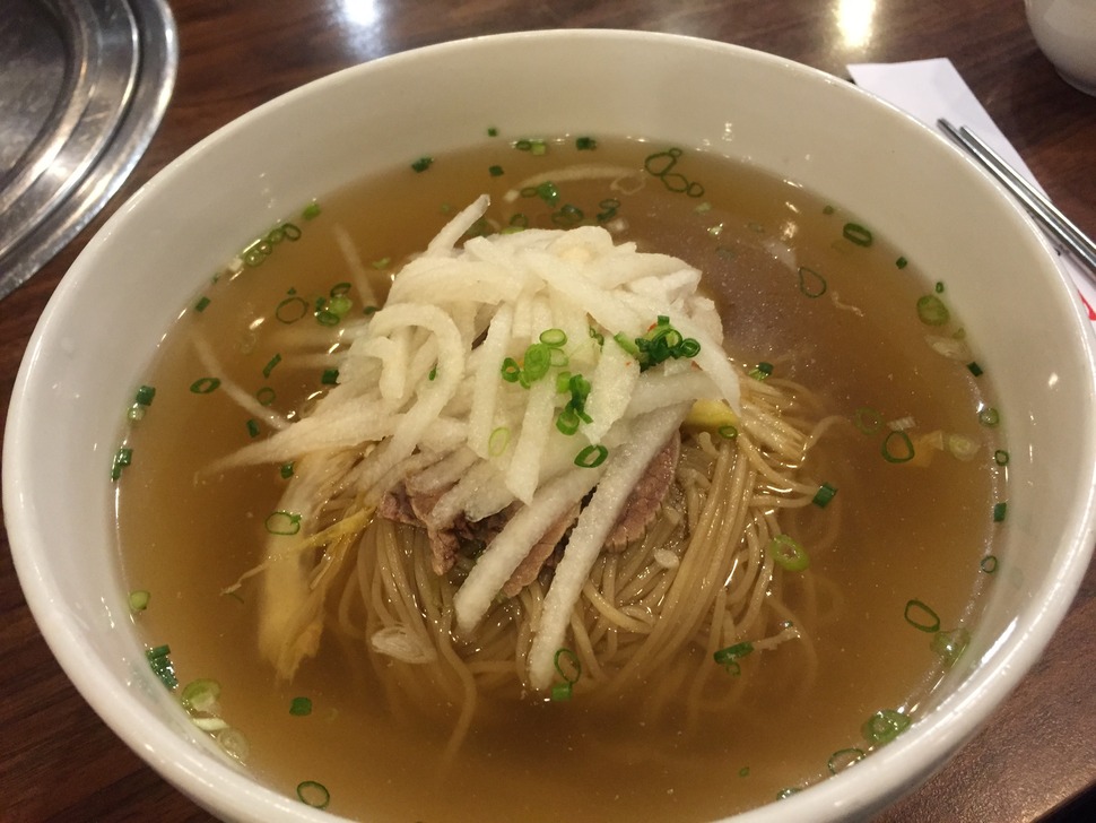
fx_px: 918
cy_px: 412
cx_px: 548
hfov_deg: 61.6
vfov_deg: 48.2
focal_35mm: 29
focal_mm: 4.15
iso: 200
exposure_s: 1/30
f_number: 2.2
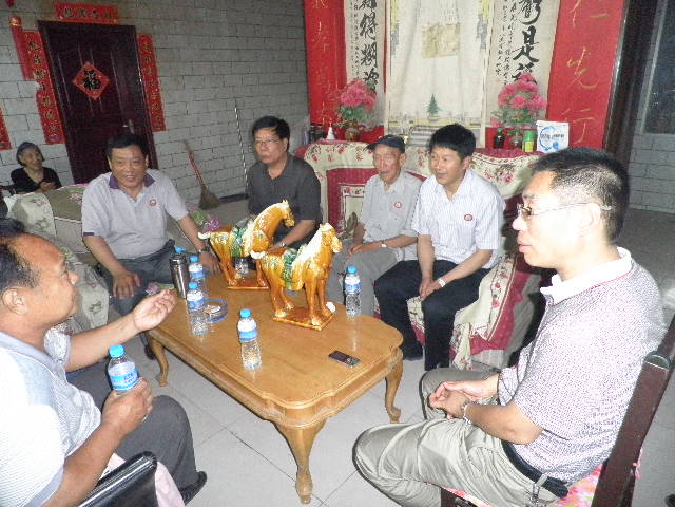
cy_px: 254
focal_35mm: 24
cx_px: 338
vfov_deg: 56.8
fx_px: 468
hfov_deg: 71.6
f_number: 3.3
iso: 400
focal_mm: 4.3
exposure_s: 1/30
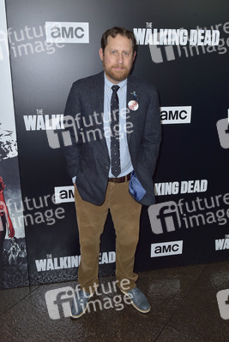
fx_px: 296
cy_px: 171
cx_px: 114
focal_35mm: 31
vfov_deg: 60.3
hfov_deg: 42.4
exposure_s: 1/200
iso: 500
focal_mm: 31
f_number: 5
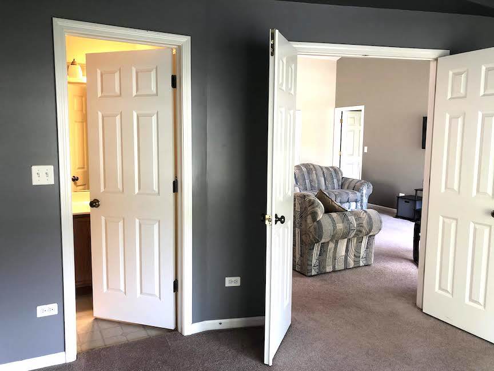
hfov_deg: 63.4
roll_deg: -0.5
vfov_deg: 49.7
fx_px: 400
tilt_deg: -6.2
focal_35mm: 28
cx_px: 247
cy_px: 186
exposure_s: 1/20
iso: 40
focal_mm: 3.99
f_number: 1.8
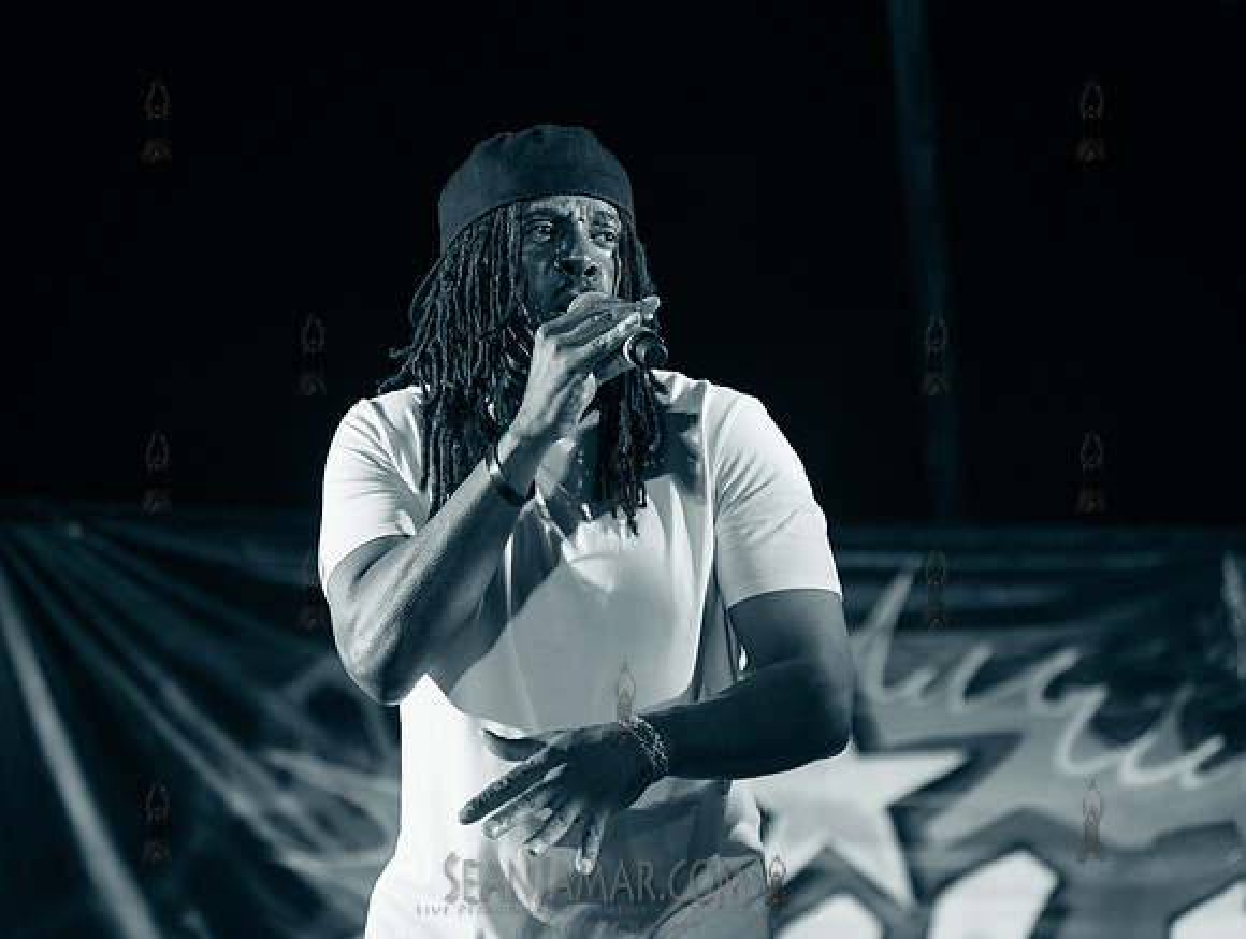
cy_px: 461
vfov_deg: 16.3
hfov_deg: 21.6
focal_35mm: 91
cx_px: 607
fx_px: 3272
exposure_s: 1/1000
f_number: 2.8
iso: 1600
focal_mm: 80
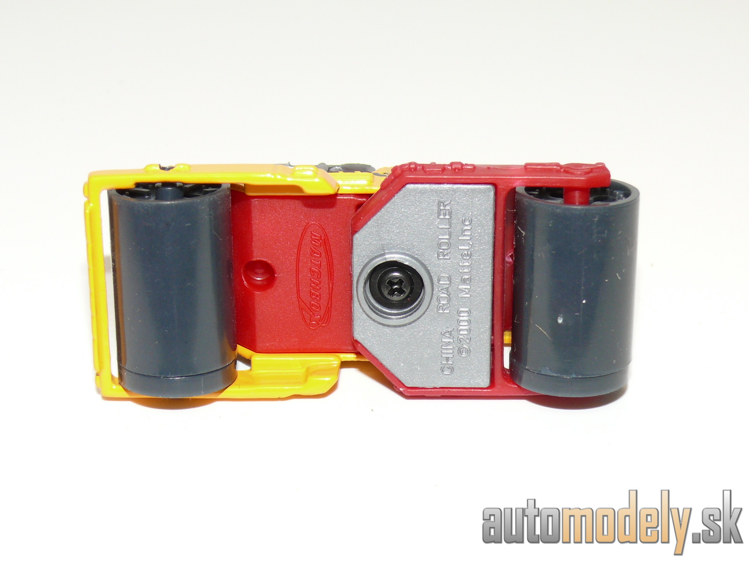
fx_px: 1601
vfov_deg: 19.9
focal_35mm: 74
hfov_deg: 26.3
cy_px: 280
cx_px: 374
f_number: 4
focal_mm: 11.2
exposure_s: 1/30
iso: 100
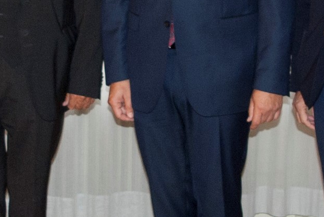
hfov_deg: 12.1
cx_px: 116
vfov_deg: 8.1
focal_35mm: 169
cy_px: 47
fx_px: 1522
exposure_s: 1/30
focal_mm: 18
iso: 400
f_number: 4
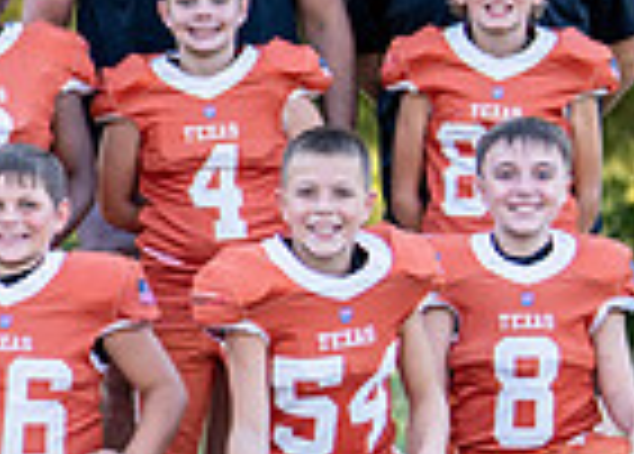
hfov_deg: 7.8
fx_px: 4542
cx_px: -465
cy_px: 286
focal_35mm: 252
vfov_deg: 5.7
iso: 100
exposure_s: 1/800
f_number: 1.2
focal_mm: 50
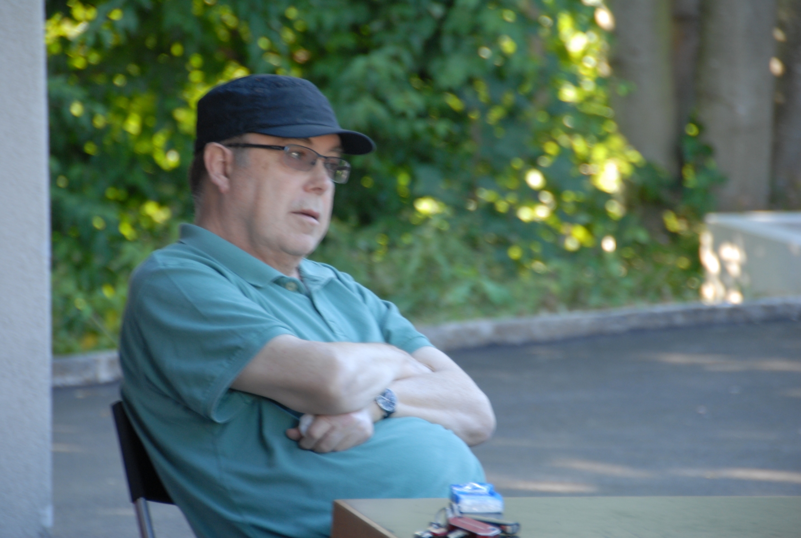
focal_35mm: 255
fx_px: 5685
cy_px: 269
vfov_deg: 5.4
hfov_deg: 8.1
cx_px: 400
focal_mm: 170
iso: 320
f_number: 5.6
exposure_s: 1/45
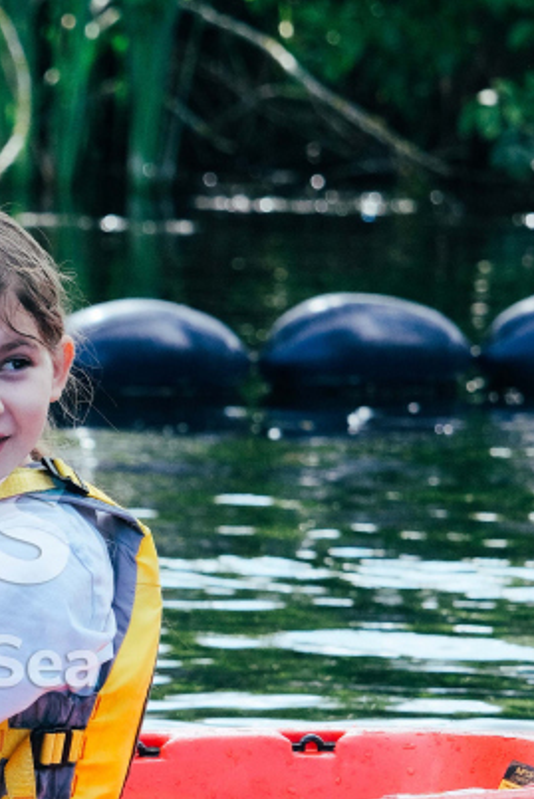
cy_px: 450
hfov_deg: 2.3
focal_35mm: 604
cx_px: -248
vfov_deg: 3.4
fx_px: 13426
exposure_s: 1/1000
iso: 1250
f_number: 6.3
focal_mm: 135
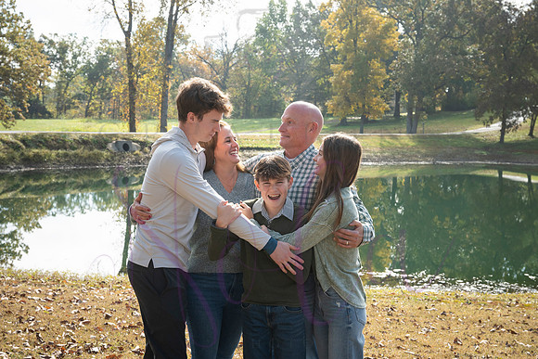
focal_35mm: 56
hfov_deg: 35.9
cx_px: 269
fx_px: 831
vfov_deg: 24.4
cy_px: 170
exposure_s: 1/640
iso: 400
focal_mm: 52
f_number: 8
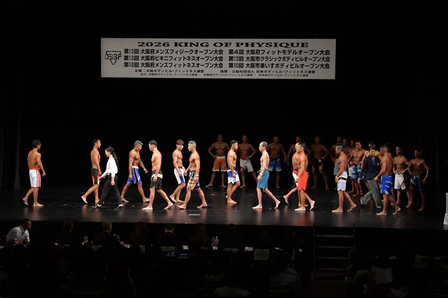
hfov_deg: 28.1
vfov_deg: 18.9
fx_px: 896
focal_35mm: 72
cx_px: 224
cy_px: 149
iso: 3200
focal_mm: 48
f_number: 5.6
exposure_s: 1/400
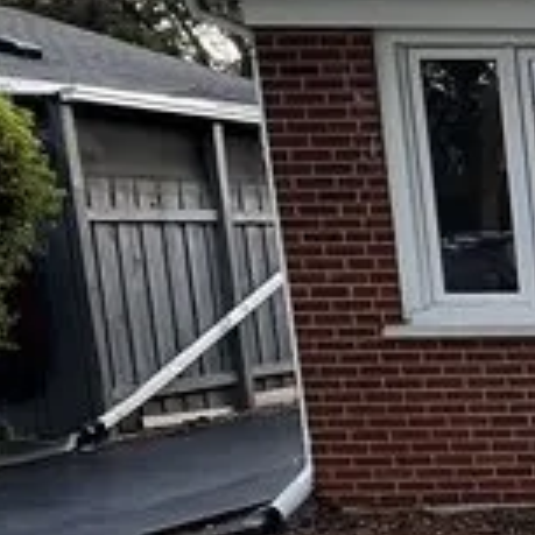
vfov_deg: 20.9
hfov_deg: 13.9
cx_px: 1325
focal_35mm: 81
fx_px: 1416
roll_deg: +0.9
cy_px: 497
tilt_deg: -9.2
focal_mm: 1.57
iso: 32
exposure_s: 1/203
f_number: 1.8
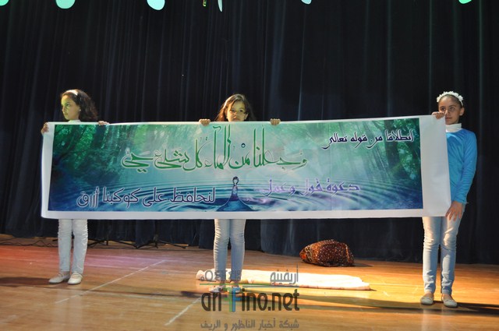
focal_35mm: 34
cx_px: 250
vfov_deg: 38.3
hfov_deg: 55.2
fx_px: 478
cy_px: 166
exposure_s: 1/60
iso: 800
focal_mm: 23
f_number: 3.8
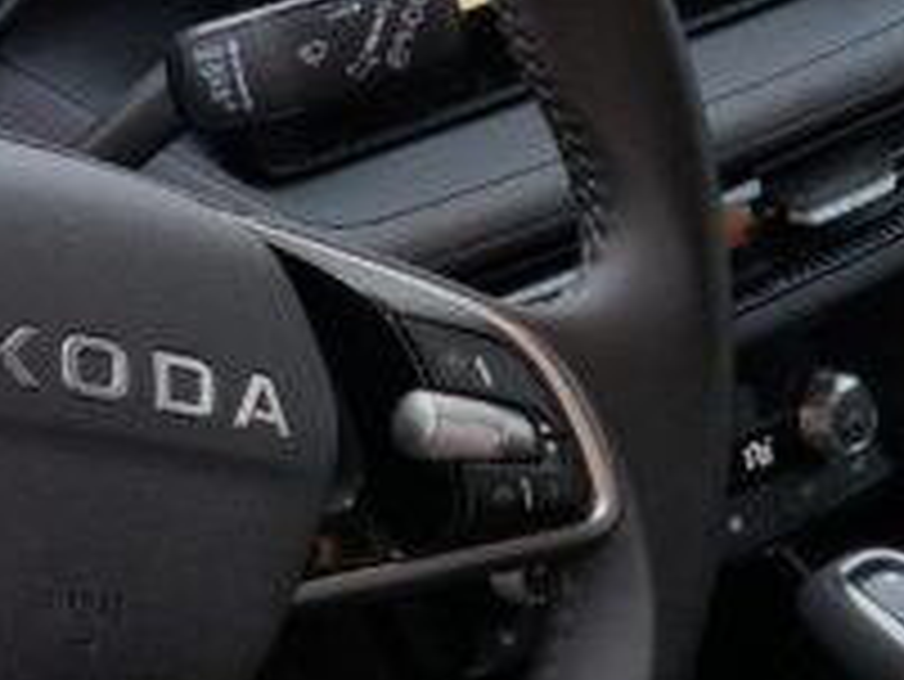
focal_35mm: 117
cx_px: 342
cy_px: 390
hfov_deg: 16.8
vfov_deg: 12.7
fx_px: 3057
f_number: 1.8
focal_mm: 5.4
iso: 100
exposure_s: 1/50
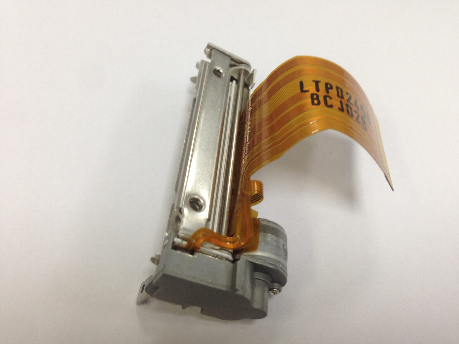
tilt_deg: -53.2
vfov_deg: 42.9
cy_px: 172
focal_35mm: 33
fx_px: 438
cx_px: 230
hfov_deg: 55.4
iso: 64
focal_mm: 4.12
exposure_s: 1/20
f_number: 2.4
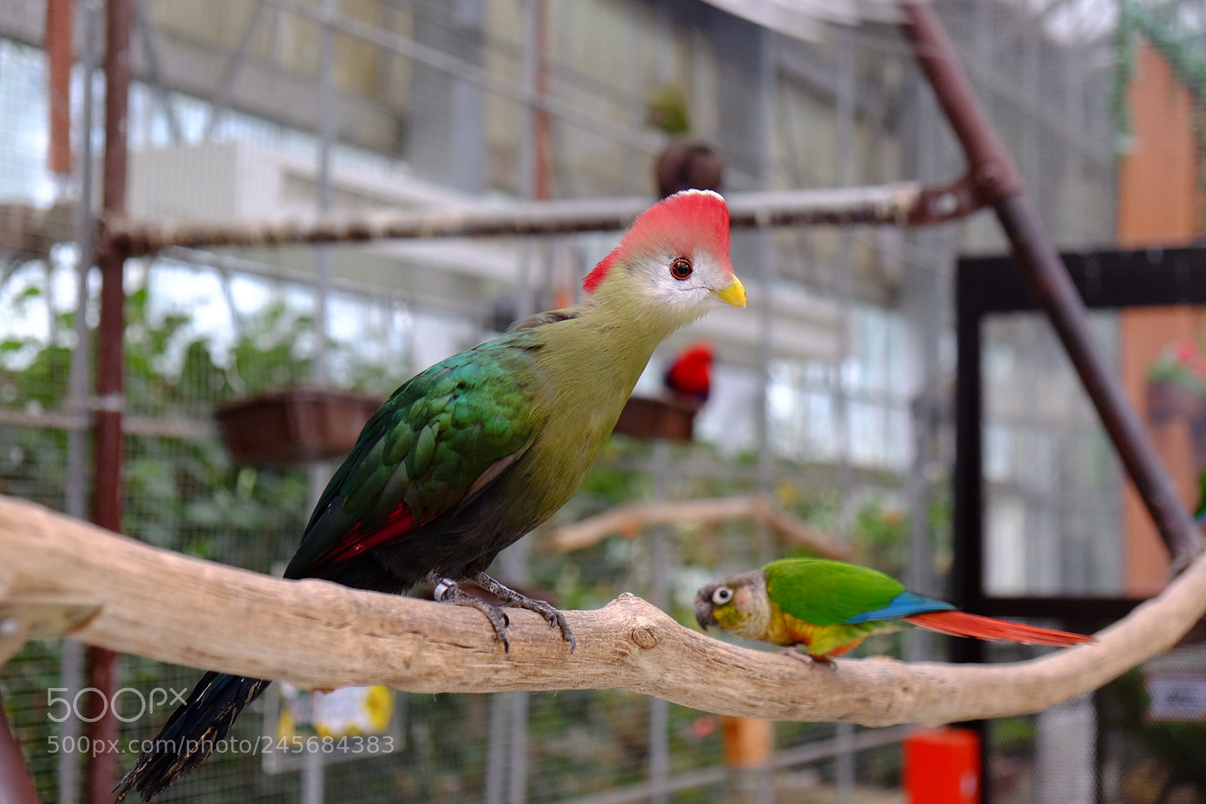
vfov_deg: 20.3
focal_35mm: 67
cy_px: 402
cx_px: 603
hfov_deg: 30.1
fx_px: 2245
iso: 800
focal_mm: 44.4
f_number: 4
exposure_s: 1/60
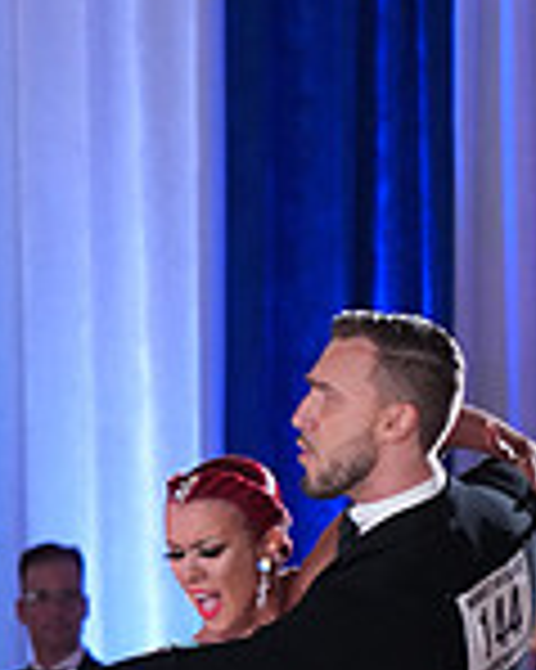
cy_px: 958
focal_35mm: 383
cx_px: 115
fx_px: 7602
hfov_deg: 4.0
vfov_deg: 5.0
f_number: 4
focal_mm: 105
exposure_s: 1/250
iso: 3200
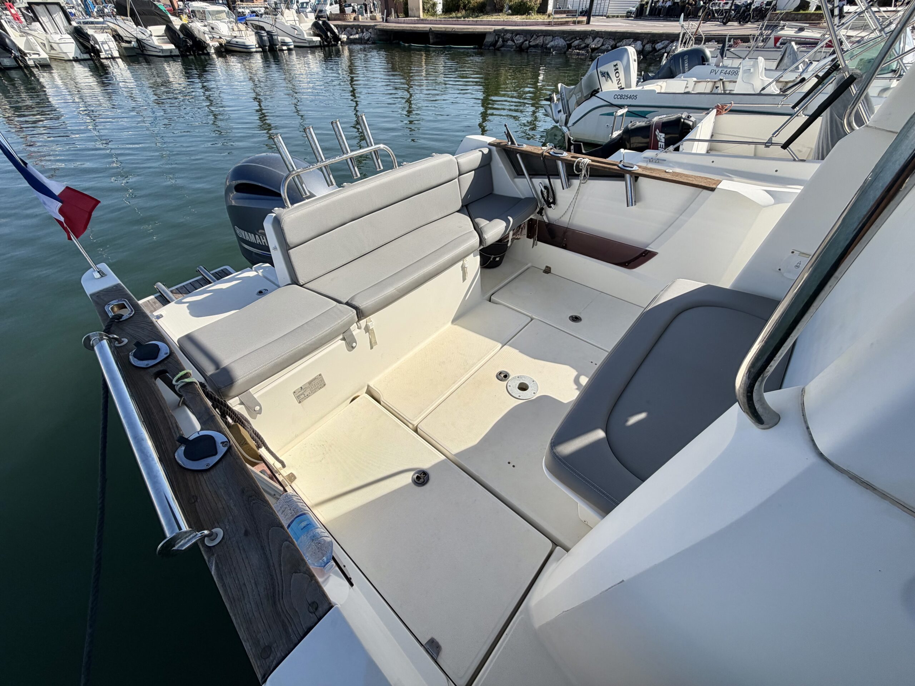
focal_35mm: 14
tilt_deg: -41.8
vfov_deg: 85.7
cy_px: 343
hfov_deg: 102.1
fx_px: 370
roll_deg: +0.4
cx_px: 458
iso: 20
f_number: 2.2
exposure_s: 1/928
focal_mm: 2.22
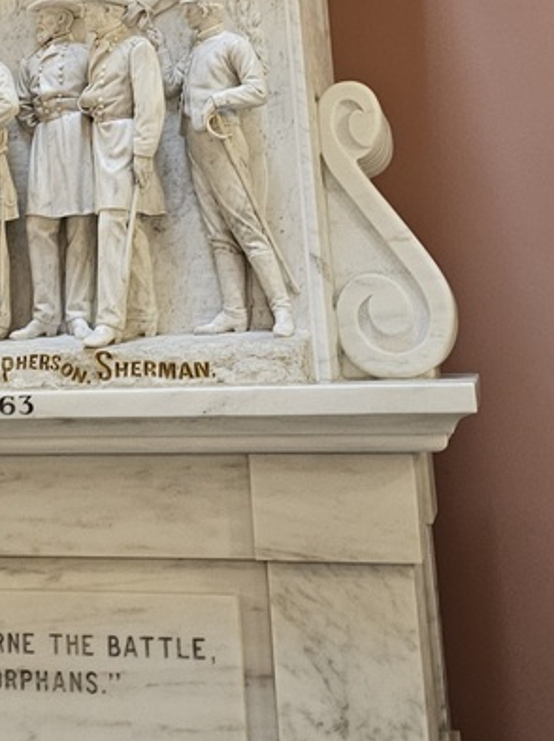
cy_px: 115
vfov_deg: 31.1
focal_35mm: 60
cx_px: -92
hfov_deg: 22.6
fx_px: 1282
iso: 640
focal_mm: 6.3
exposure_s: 1/40
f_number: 1.7
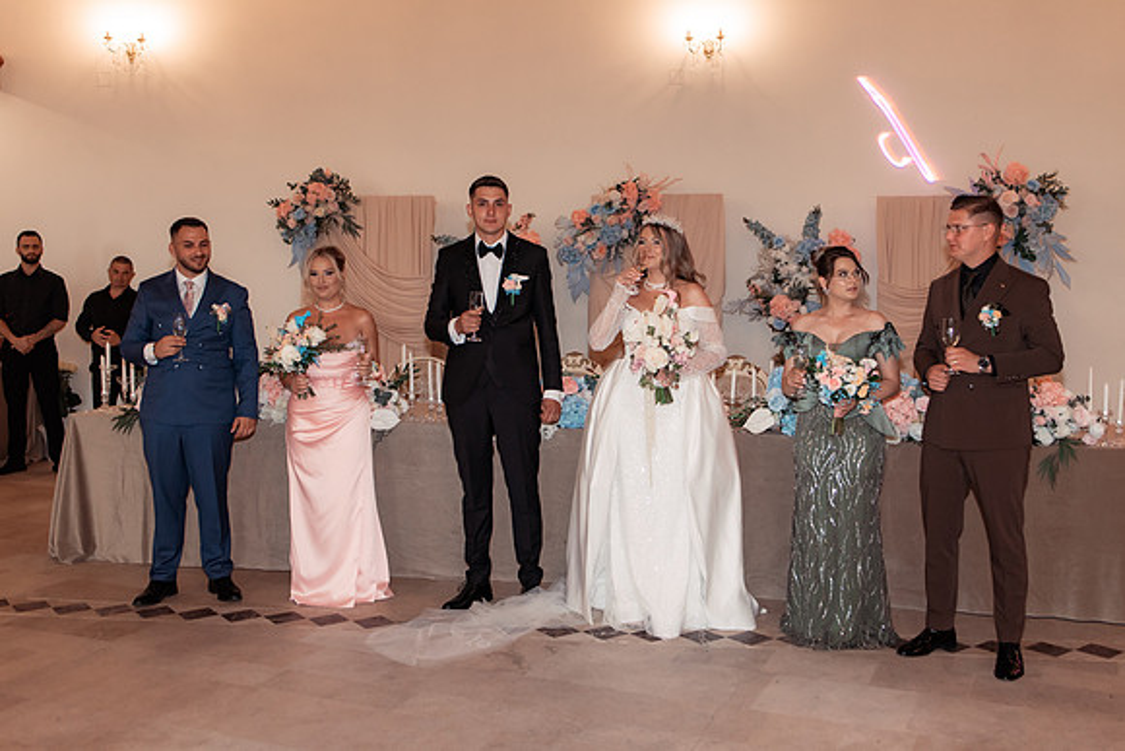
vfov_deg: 35.5
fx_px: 1171
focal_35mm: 37
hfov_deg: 51.3
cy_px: 353
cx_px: 600
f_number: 3.2
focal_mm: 35
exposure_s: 1/250
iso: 1250
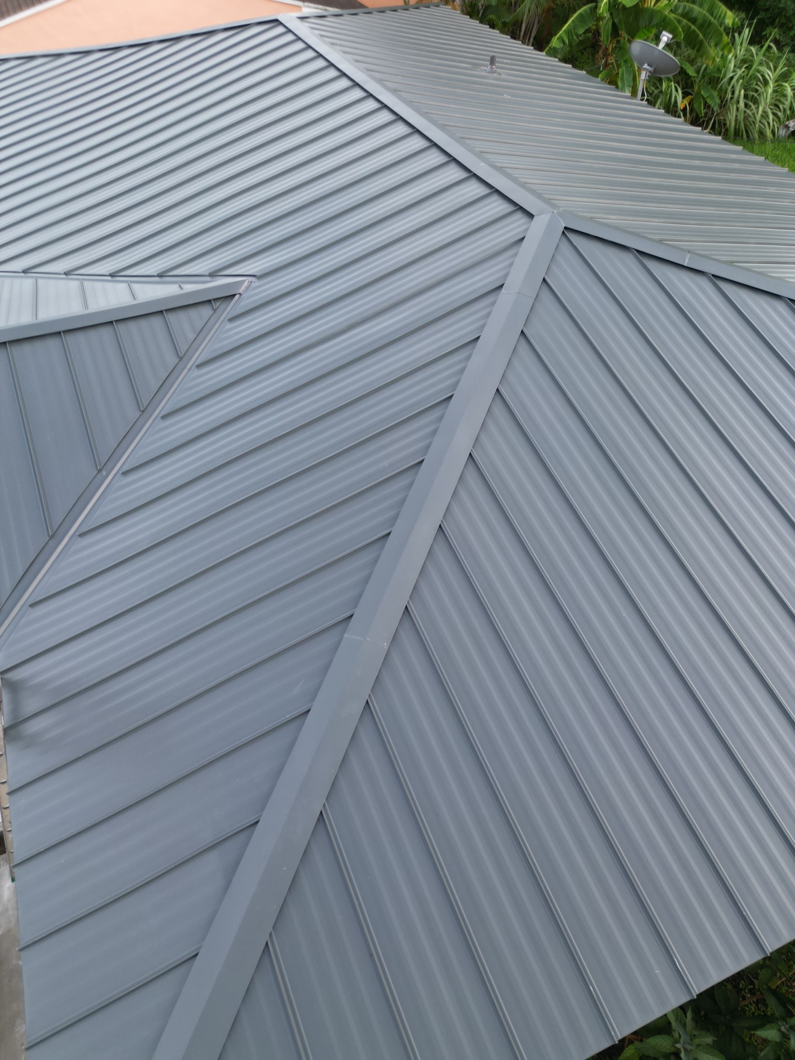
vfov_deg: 71.6
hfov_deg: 56.8
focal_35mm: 24
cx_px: 398
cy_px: 530
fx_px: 735
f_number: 1.7
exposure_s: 1/400
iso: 100
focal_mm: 6.72
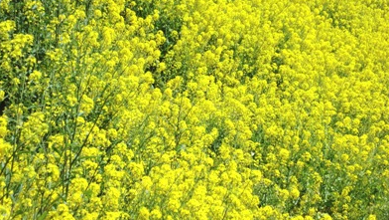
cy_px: 113
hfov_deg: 22.4
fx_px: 980
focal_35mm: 95
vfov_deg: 12.8
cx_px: 196
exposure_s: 1/640
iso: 50
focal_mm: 15.51
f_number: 4.8
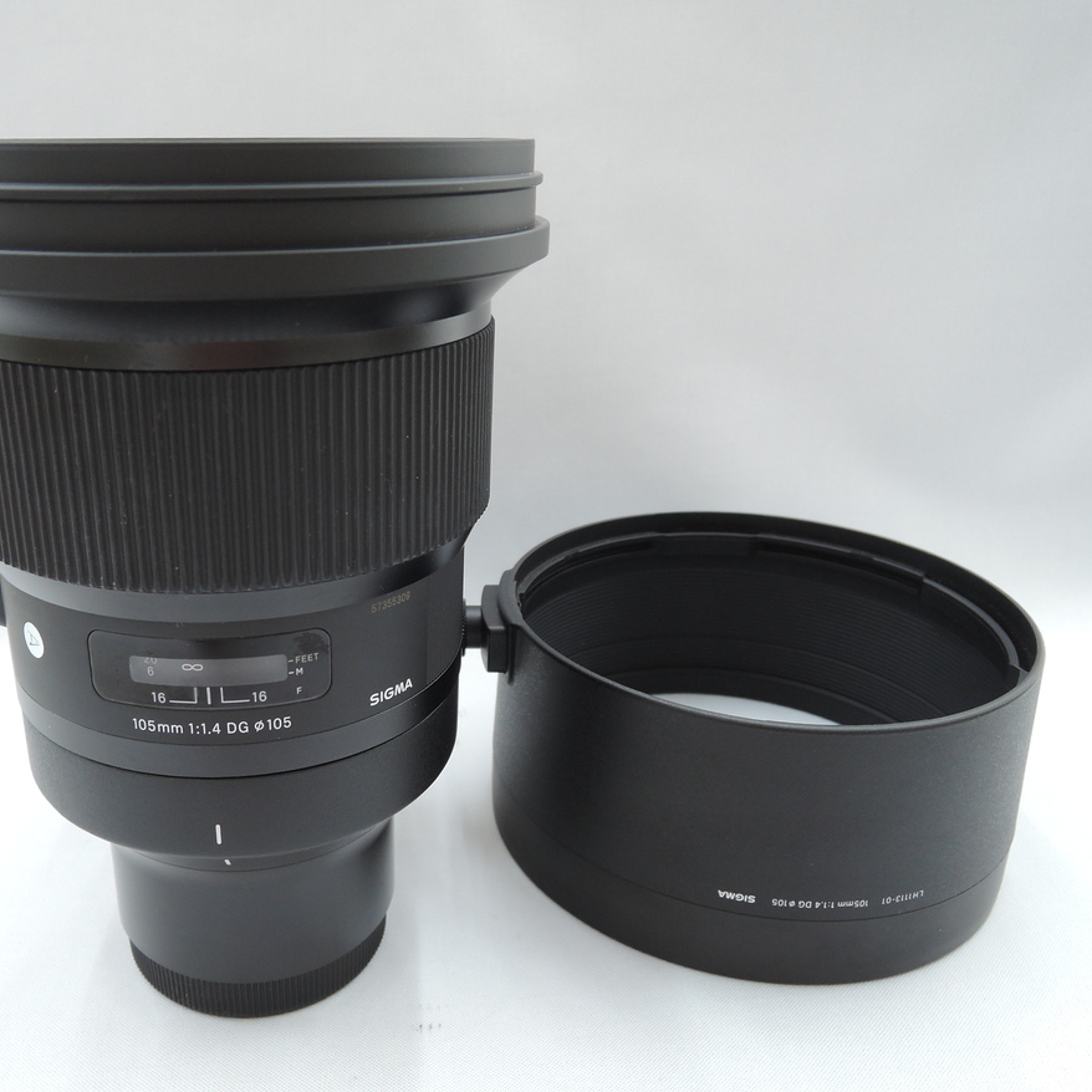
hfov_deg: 54.9
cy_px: 541
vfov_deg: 55.6
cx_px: 398
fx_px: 1035
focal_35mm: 29
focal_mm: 5.1
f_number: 2.8
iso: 180
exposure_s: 1/30
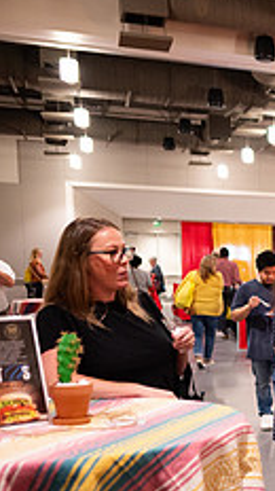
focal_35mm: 63
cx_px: 510
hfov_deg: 15.9
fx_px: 819
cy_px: 361
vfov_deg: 32.8
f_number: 1.8
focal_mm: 24
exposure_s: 1/200
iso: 1250
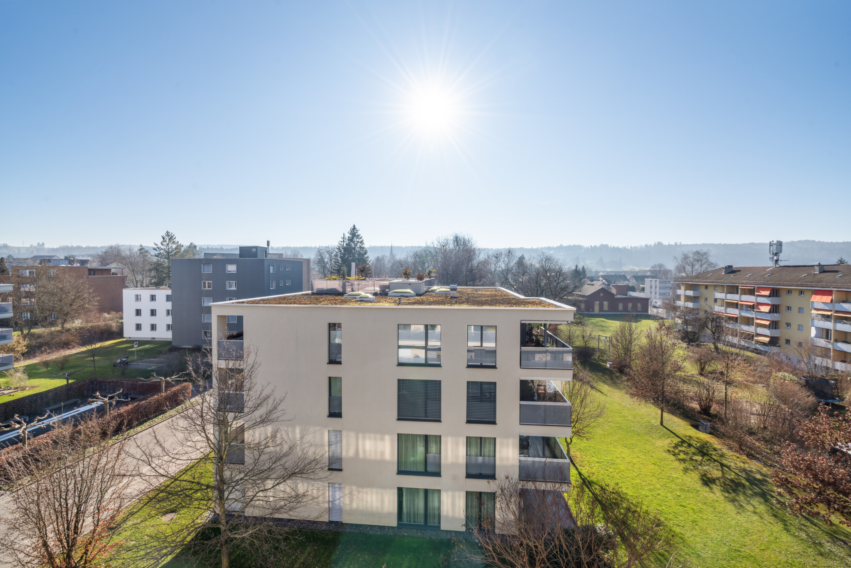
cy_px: 284
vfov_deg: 73.8
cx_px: 426
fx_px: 378
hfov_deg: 96.7
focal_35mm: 16
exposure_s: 1/250
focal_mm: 16
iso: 100
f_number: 10
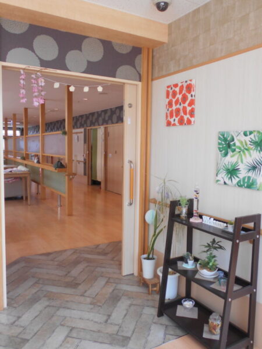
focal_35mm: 30
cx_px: 131
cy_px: 174
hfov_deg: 46.8
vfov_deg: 60.0
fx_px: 303
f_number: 3.4
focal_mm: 5.1
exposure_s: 1/40
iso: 80
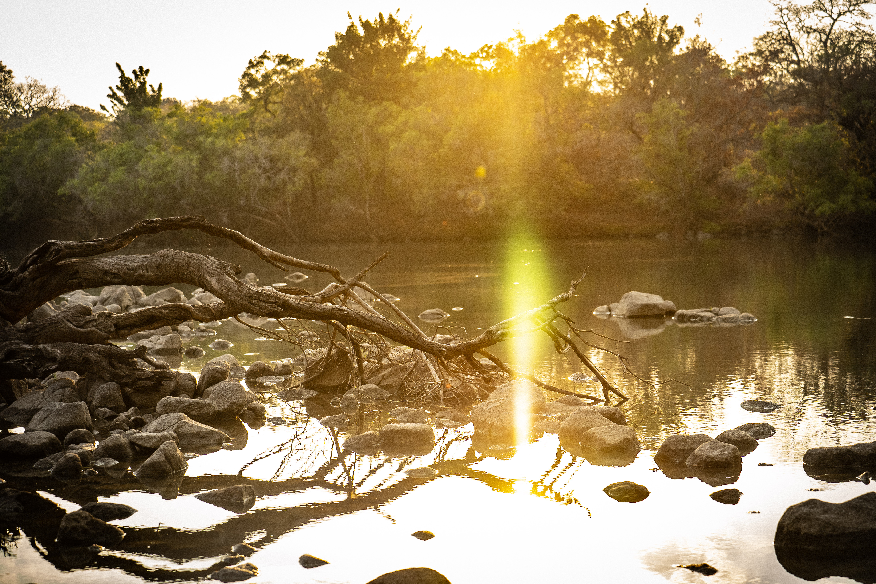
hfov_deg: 28.5
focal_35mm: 71
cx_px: 443
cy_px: 289
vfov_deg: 19.2
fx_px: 1728
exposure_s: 1/1600
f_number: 3.5
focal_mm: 70
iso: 1000
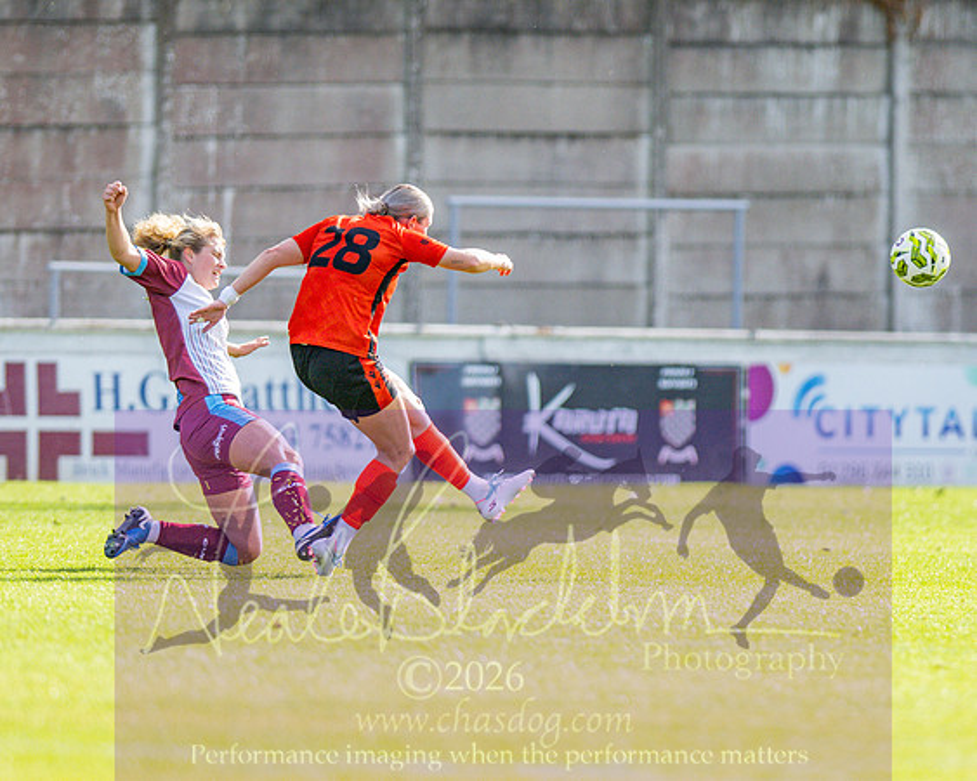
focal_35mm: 576
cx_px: 453
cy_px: 433
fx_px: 16640
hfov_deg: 3.4
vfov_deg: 2.7
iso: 450
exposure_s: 1/3200
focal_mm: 300
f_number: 2.8
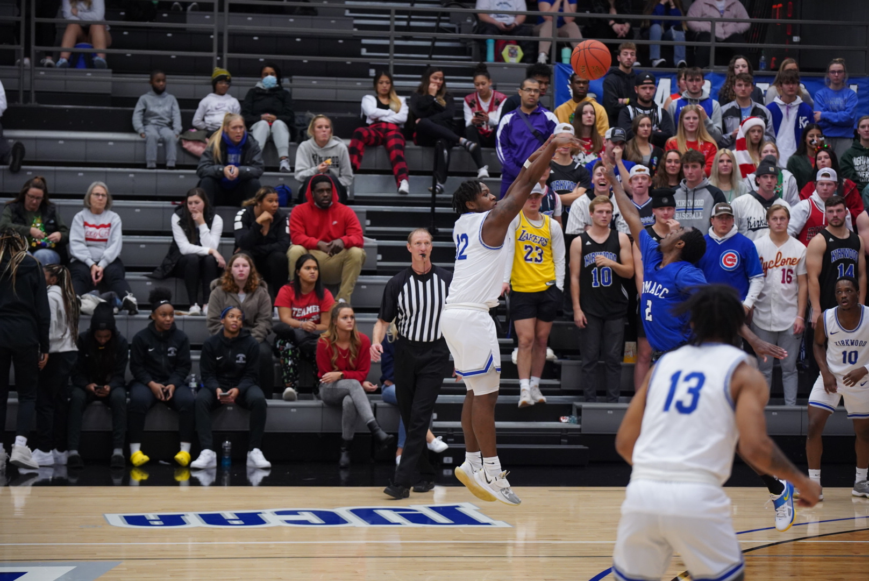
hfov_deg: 18.4
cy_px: 290
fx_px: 2681
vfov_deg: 12.4
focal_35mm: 111
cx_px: 434
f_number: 2.8
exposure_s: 1/1000
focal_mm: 111
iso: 4000
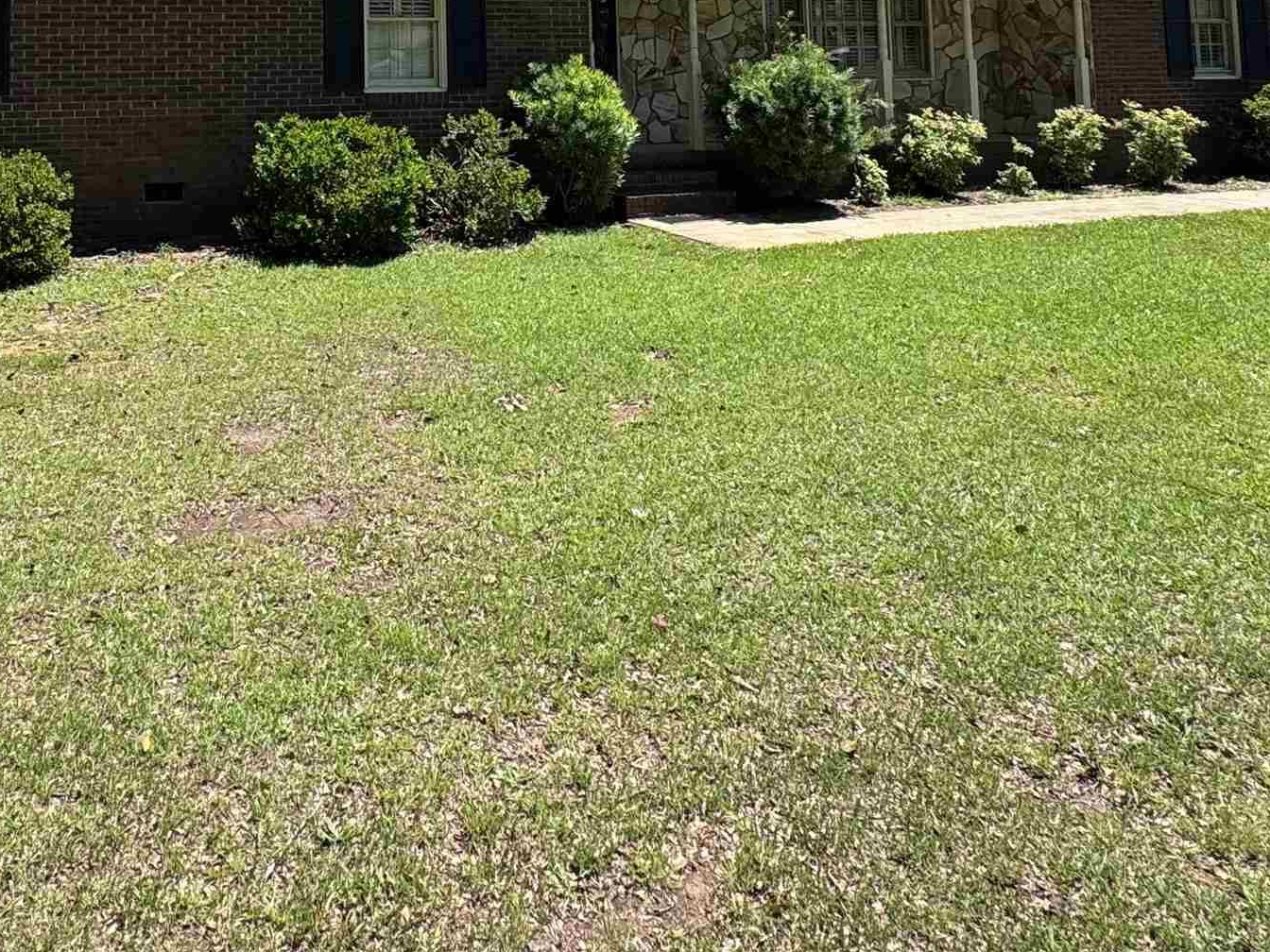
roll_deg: +0.6
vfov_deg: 38.5
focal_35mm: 32
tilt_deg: +5.4
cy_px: -29
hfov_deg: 54.5
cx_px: 335
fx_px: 1174
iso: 40
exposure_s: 1/1078
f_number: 2.2
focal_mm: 2.22
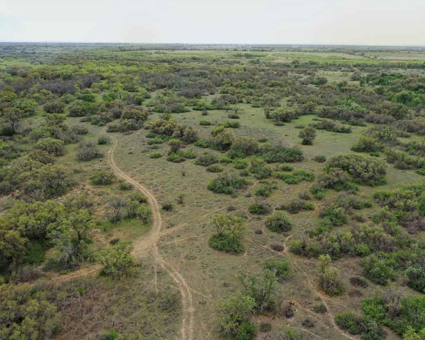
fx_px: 403
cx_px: 221
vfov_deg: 45.8
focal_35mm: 32
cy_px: 170
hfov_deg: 55.6
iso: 100
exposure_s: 1/15
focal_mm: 10.26
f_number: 2.8
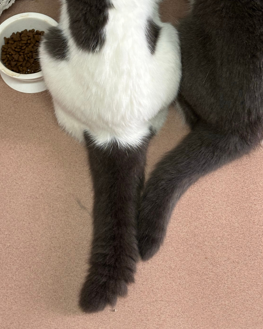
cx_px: 127
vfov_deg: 25.5
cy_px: 97
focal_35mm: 74
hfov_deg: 20.7
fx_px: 720
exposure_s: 1/33
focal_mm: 5.96
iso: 200
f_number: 1.6
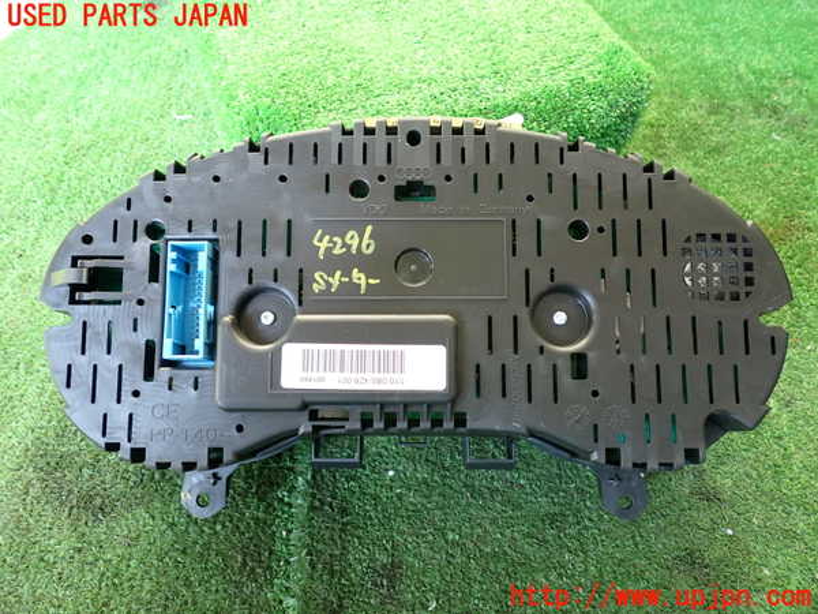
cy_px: 307
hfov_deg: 60.0
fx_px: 709
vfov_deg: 46.8
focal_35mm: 30
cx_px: 409
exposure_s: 1/60
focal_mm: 5.4
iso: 200
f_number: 2.3
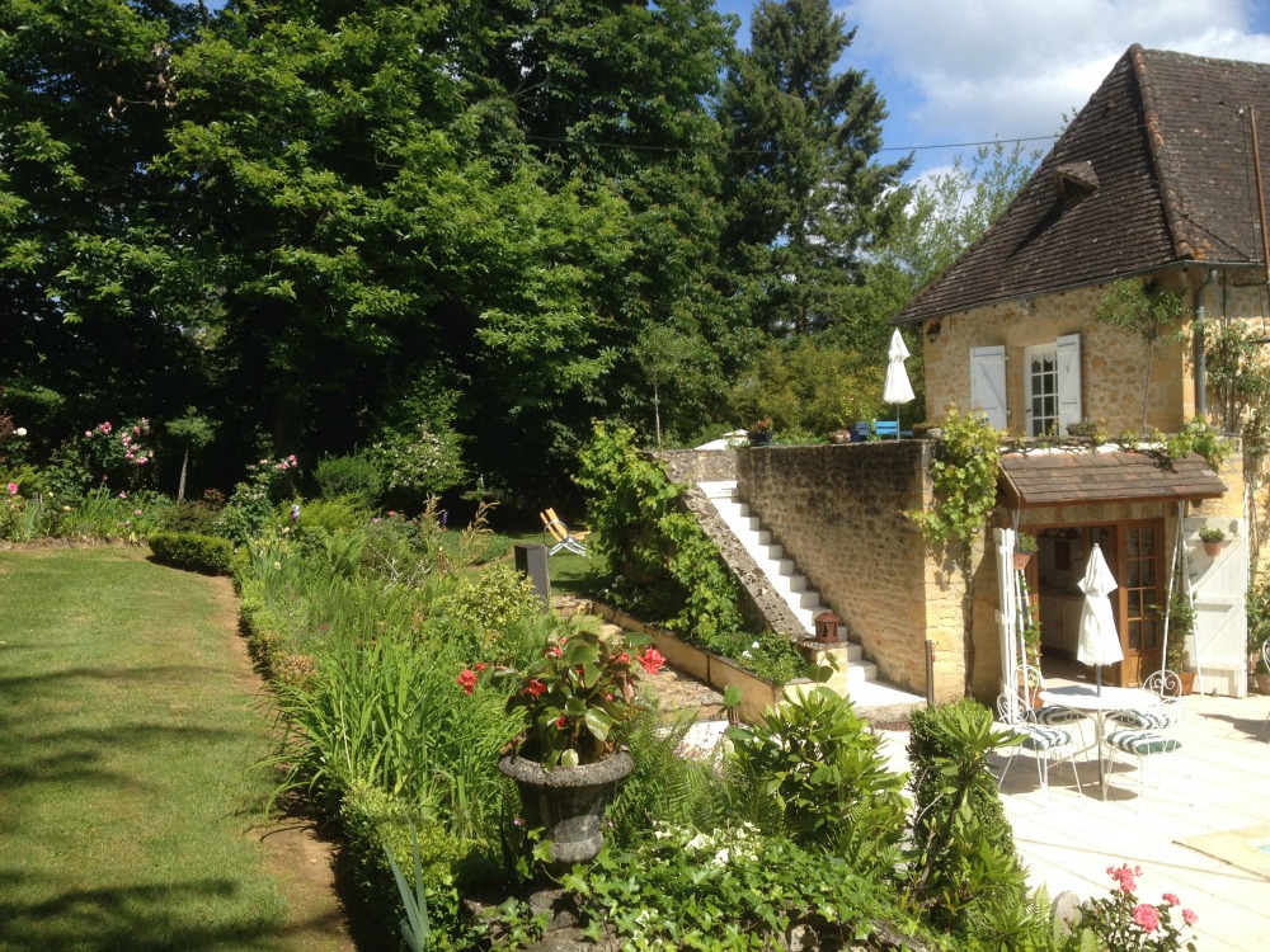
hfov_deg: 52.6
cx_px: 635
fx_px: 1284
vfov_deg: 40.7
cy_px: 476
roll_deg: +2.3
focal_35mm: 35
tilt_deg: -3.0
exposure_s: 1/1255
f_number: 2.4
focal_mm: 4.28
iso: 50
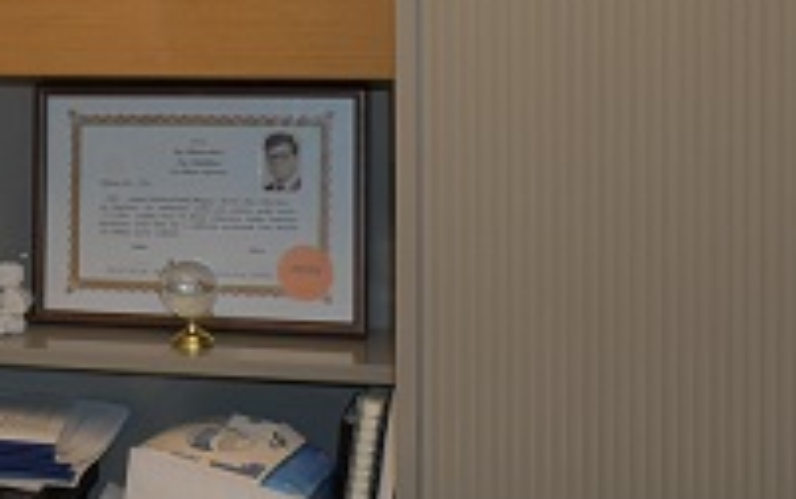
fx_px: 1932
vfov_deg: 14.4
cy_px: -16
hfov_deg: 20.9
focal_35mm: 89
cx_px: -273
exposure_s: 1/80
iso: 200
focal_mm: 20
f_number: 3.5
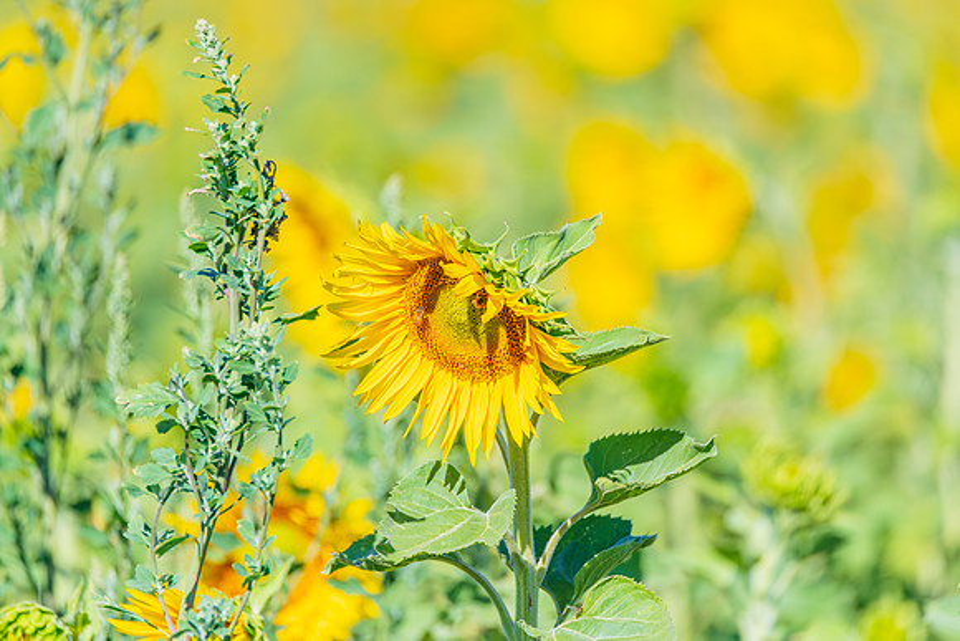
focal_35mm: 500
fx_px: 13336
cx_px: 480
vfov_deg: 2.8
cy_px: 320
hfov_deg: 4.1
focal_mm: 500
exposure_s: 1/3200
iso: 800
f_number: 6.3
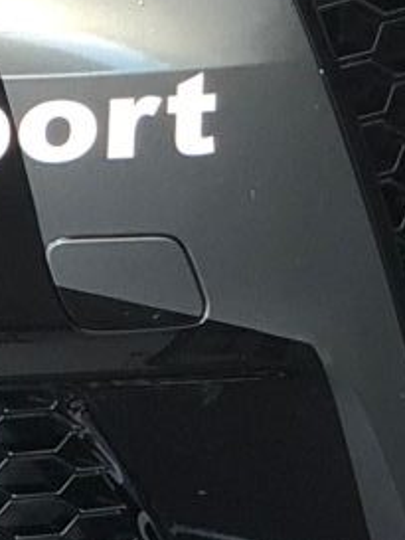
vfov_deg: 5.0
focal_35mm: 390
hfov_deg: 3.8
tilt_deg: -18.9
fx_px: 6079
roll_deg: +1.0
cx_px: -30
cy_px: -348
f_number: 2.4
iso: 32
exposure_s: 1/120
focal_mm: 6
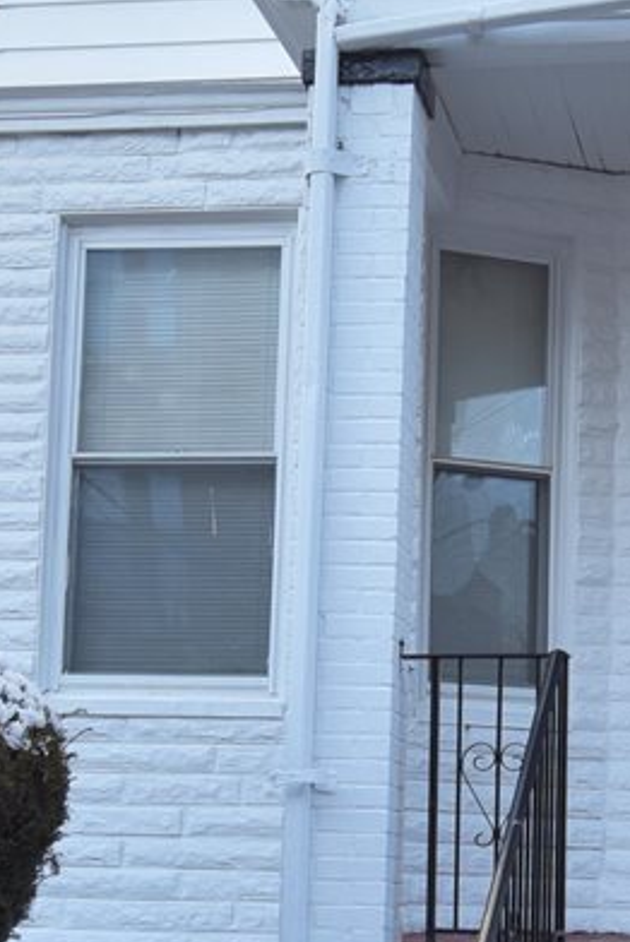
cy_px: 673
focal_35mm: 94
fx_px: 2463
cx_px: 415
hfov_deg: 14.6
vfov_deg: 21.5
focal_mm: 16
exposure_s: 1/125
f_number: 4.5
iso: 125
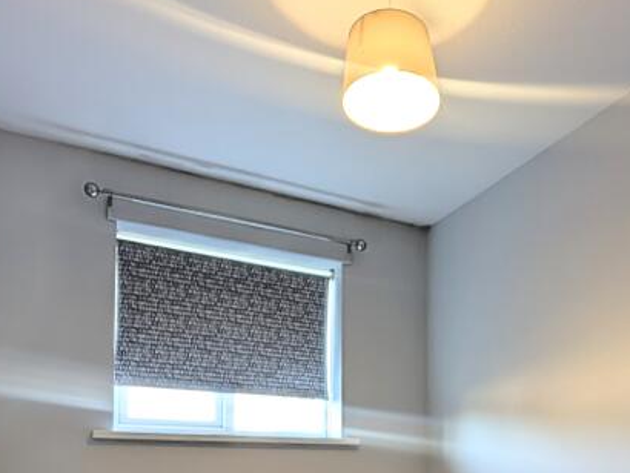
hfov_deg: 58.4
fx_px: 546
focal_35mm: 30
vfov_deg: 41.8
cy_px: 452
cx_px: 426
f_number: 1.7
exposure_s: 1/33.3
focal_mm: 2.02
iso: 55
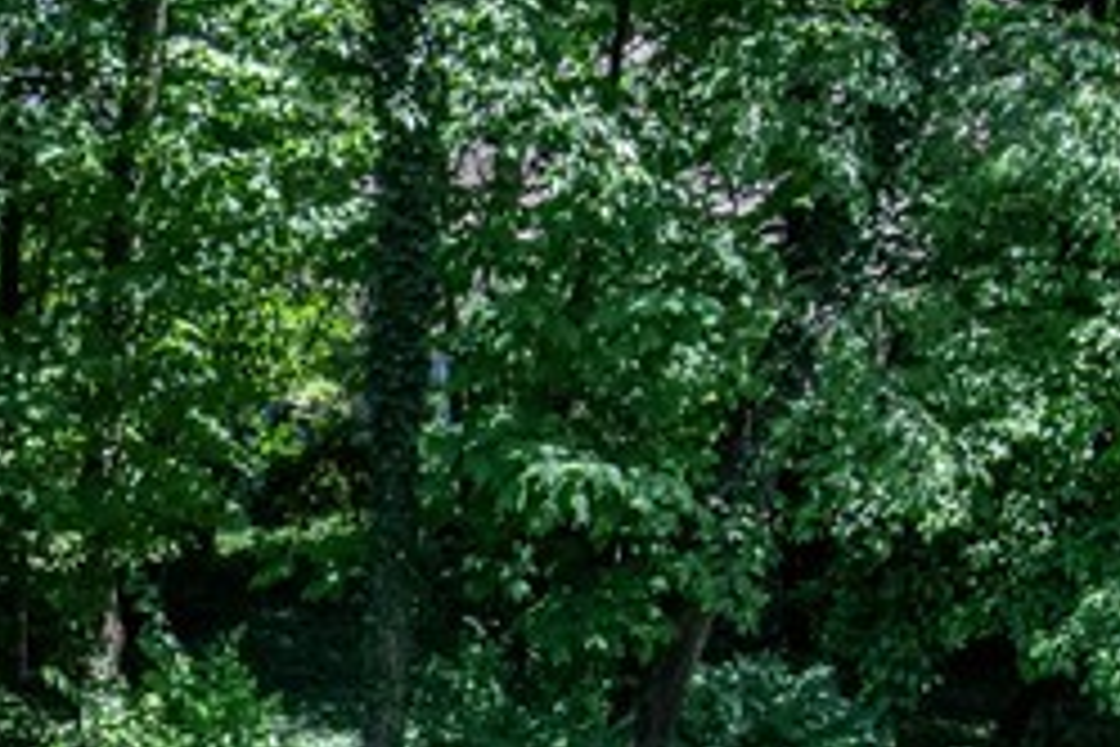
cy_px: 868
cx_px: -22
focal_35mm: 61
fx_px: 1898
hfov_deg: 30.4
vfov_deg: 20.9
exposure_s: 1/250
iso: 1000
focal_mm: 14
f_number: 10
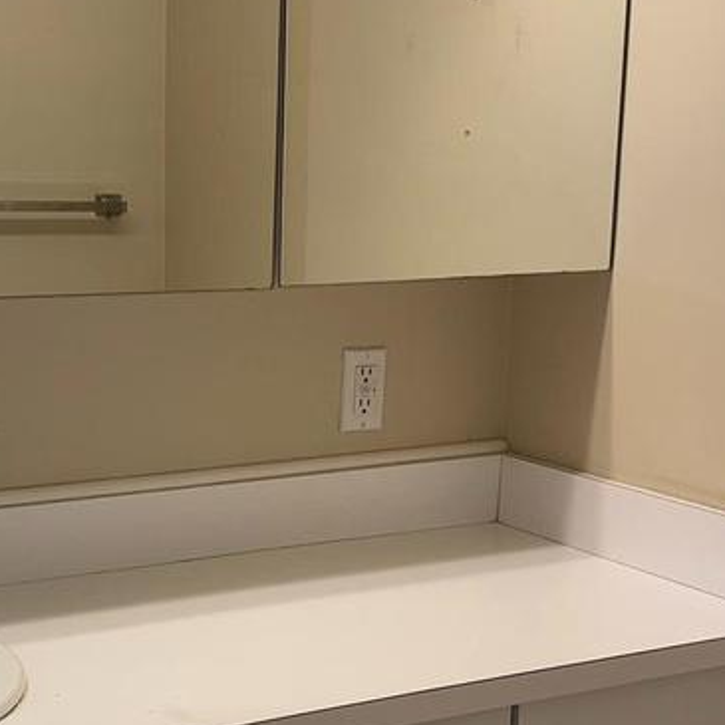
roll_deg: -0.6
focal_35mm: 68
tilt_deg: -11.2
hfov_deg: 25.1
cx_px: 191
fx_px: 1611
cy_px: 443
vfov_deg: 25.3
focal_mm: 5.7
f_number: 1.5
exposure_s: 1/224
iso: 32
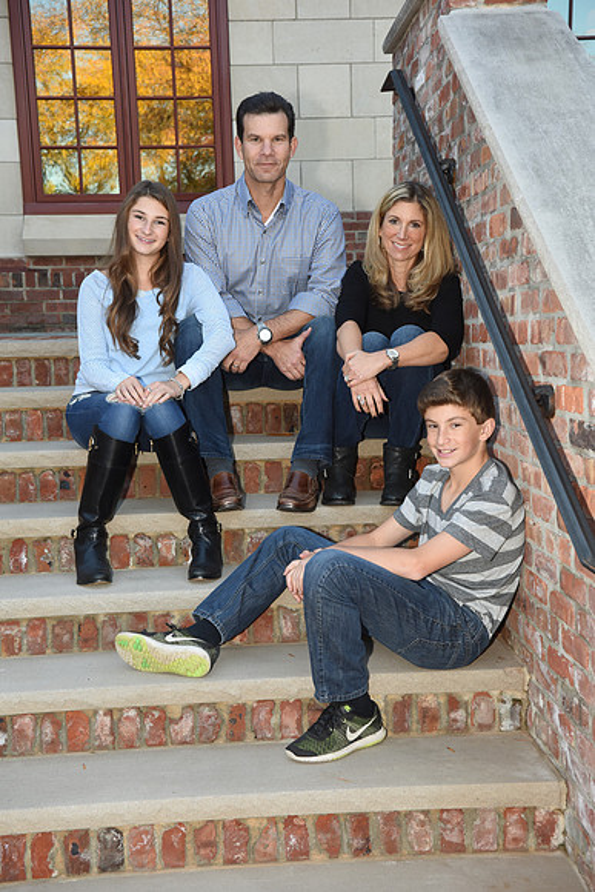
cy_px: 446
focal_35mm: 48
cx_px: 298
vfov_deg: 41.1
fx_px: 1189
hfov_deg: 28.1
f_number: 8
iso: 640
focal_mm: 48
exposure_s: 1/100
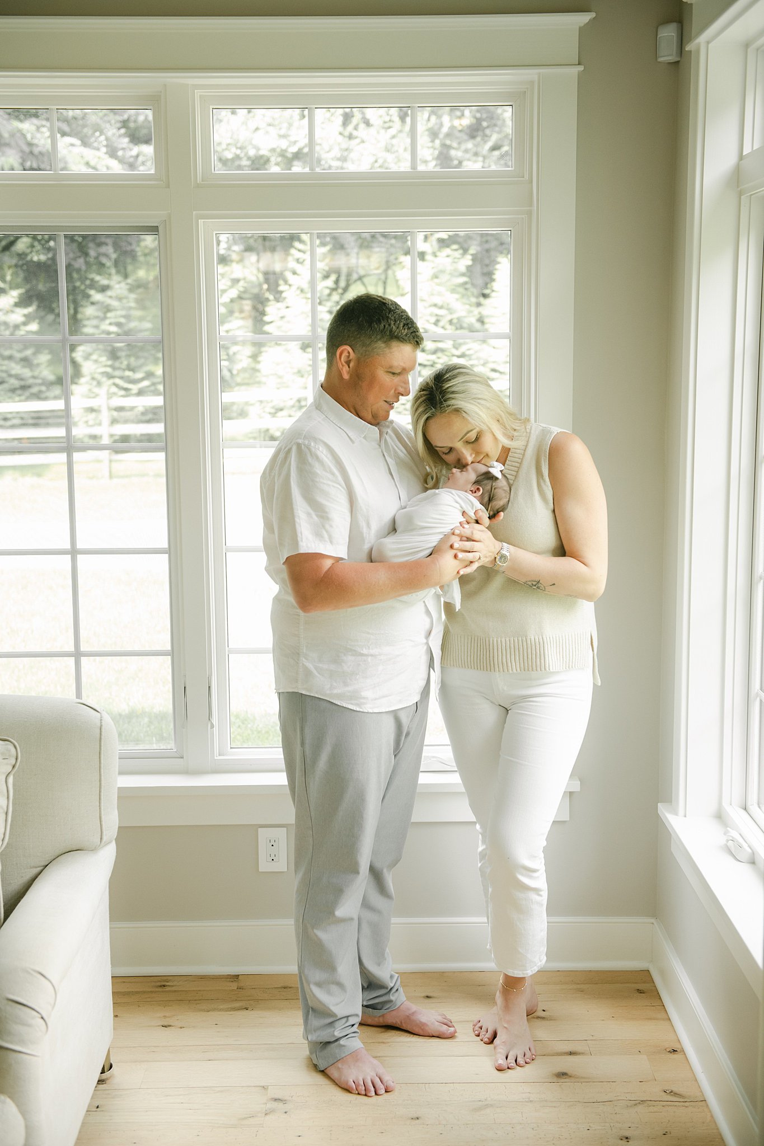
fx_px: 1528
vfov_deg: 41.1
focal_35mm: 48
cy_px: 573
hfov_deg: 28.1
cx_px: 382
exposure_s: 1/160
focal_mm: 48
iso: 1000
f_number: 4
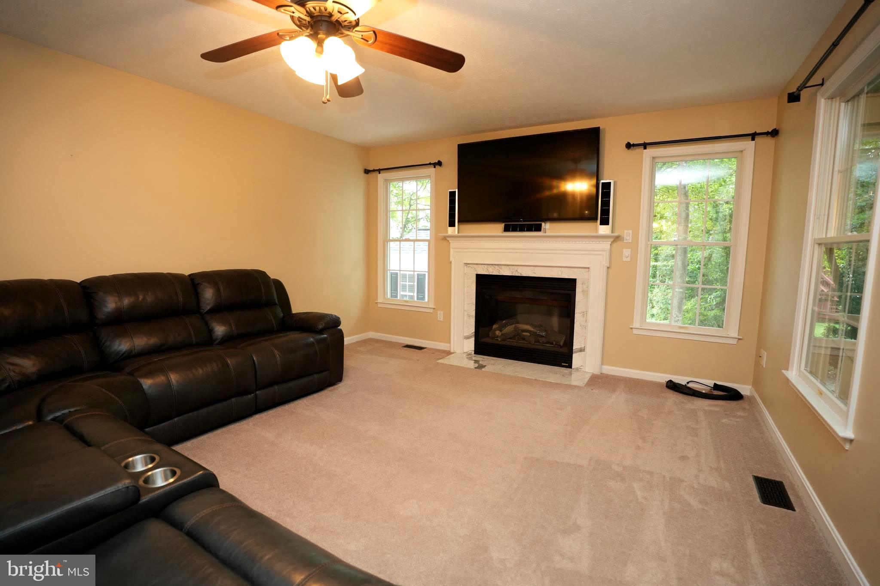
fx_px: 391
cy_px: 293
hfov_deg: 96.7
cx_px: 440
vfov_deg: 73.7
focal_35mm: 16
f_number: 3.5
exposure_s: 1/60
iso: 2000
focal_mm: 16
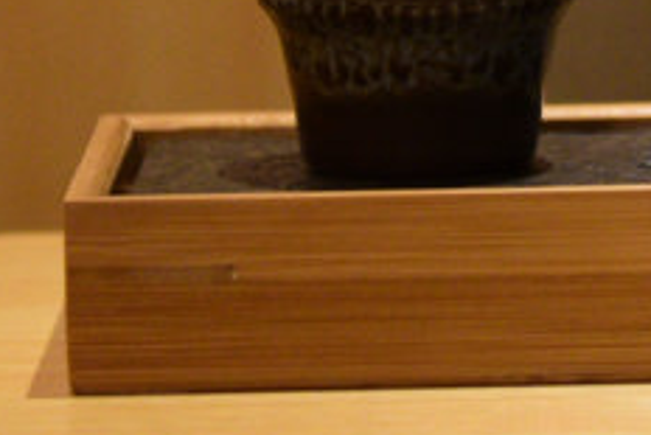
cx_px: 1315
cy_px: -634
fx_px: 9608
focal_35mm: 531
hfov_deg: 3.8
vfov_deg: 2.6
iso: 1250
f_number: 2.8
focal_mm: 70
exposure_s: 1/100
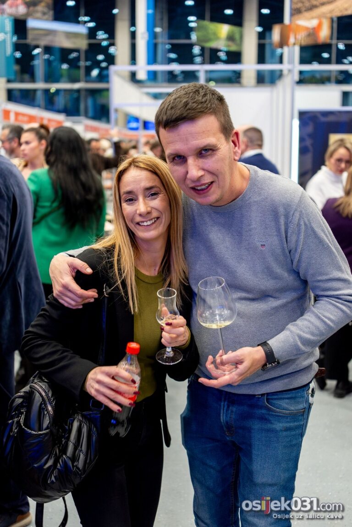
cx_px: 176
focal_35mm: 50
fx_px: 732
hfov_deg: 27.0
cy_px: 264
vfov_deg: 39.6
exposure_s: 1/125
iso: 1600
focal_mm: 50
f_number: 2.8
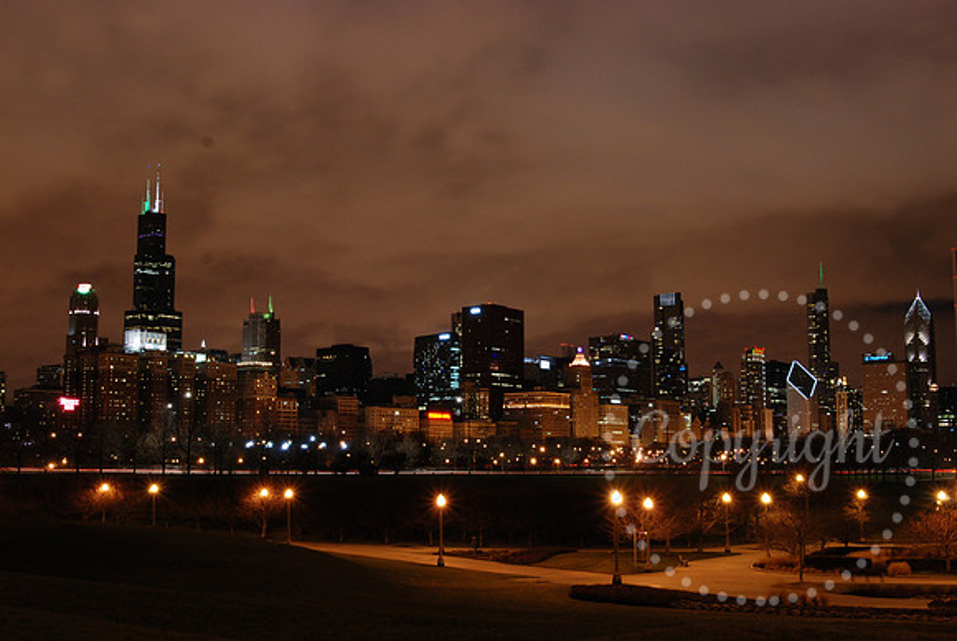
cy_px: 320
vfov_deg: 32.0
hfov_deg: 46.4
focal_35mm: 42
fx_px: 1118
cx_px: 478
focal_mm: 28
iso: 400
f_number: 9
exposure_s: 3
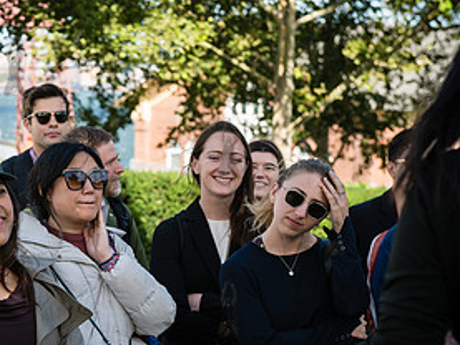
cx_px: 13
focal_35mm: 141
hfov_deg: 13.8
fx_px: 1875
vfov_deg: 10.5
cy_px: 226
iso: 500
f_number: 4.5
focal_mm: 70
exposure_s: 1/1000
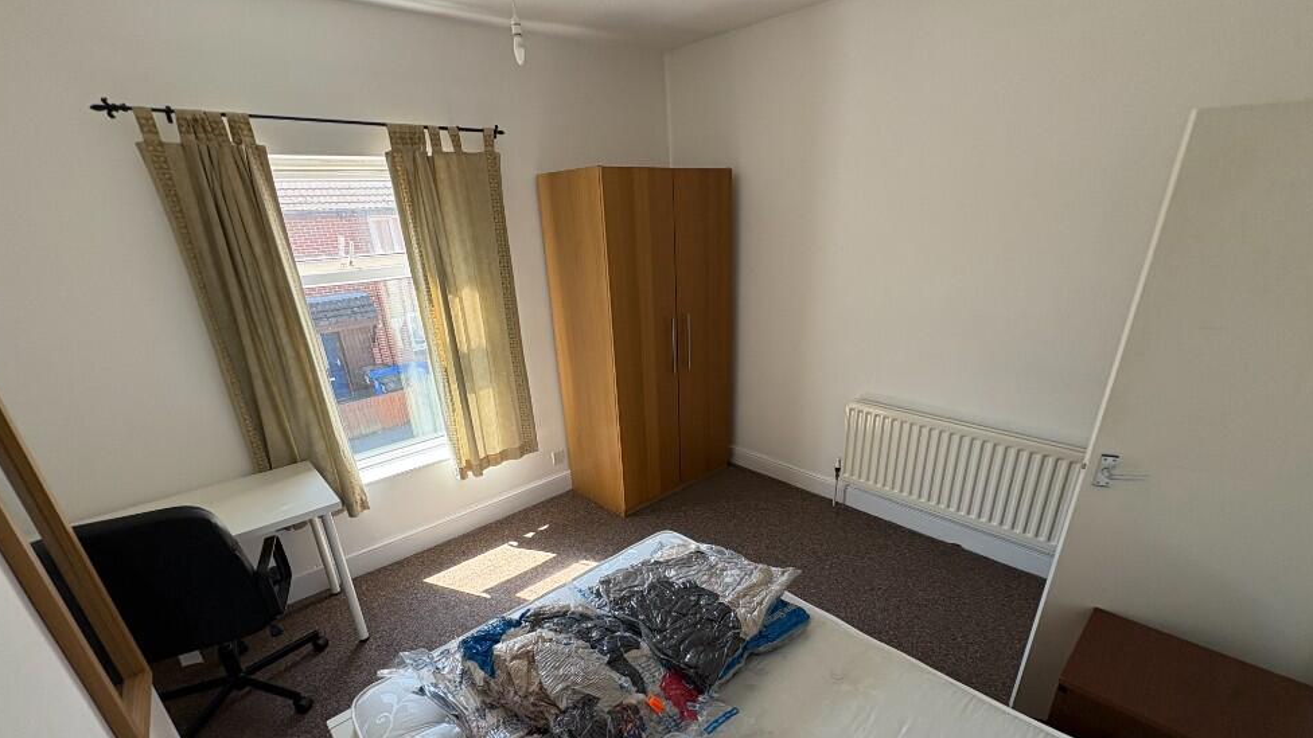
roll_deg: +2.6
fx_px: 557
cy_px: 448
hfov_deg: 99.4
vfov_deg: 66.4
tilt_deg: -24.6
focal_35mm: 16
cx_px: 650
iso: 80
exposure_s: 1/138
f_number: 2.2
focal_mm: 2.22
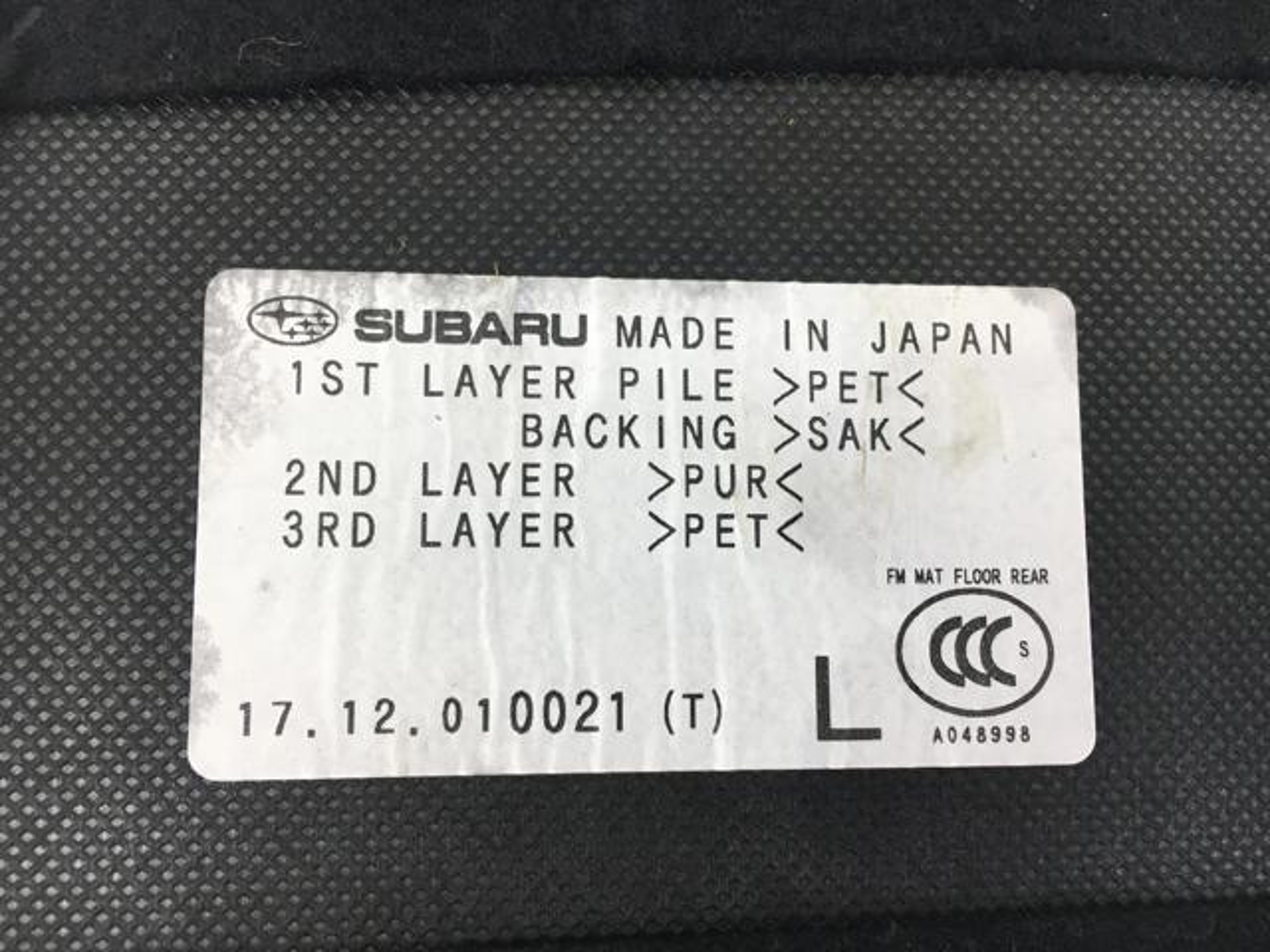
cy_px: 476
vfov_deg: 48.2
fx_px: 1064
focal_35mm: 29
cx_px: 635
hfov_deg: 61.7
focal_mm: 4.15
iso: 40
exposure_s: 1/33
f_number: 2.2
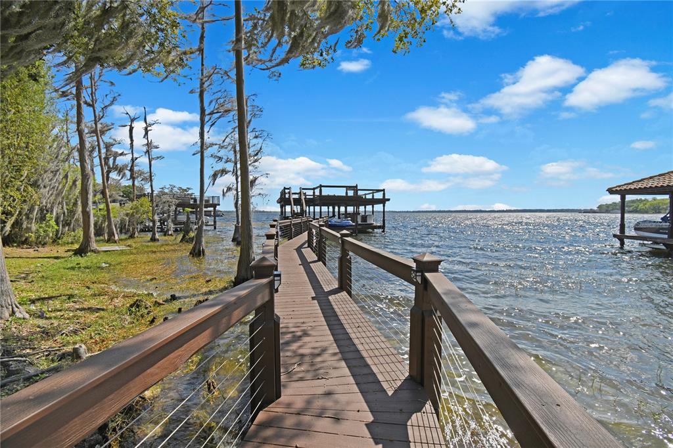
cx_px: 336
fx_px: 280
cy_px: 224
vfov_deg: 77.3
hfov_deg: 100.4
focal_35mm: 15
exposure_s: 1/400
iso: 100
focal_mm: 10
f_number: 7.1
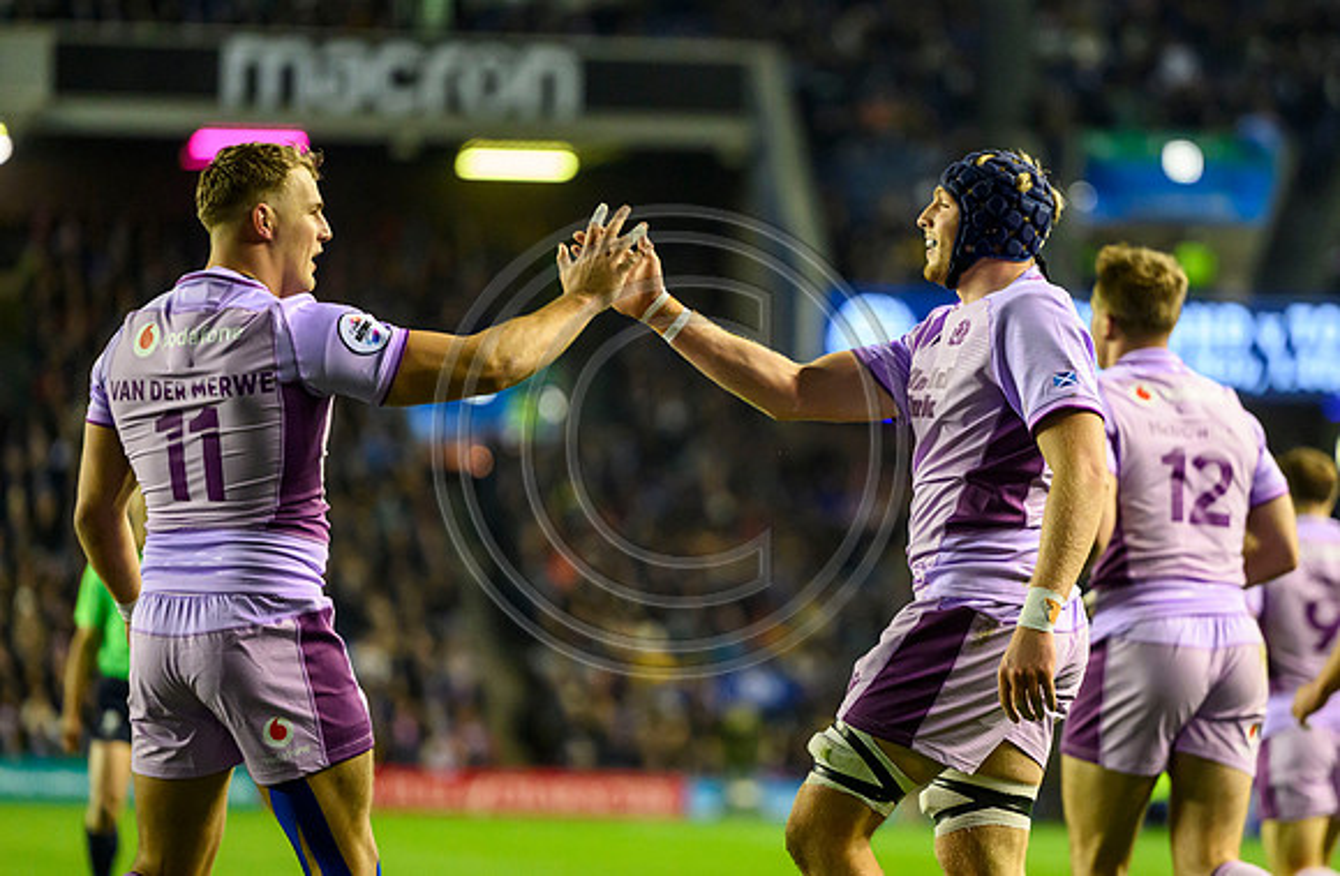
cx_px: 884
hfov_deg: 7.8
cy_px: 423
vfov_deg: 5.1
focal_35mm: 265
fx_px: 9818
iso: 5000
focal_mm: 190
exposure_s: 1/1000
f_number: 2.8
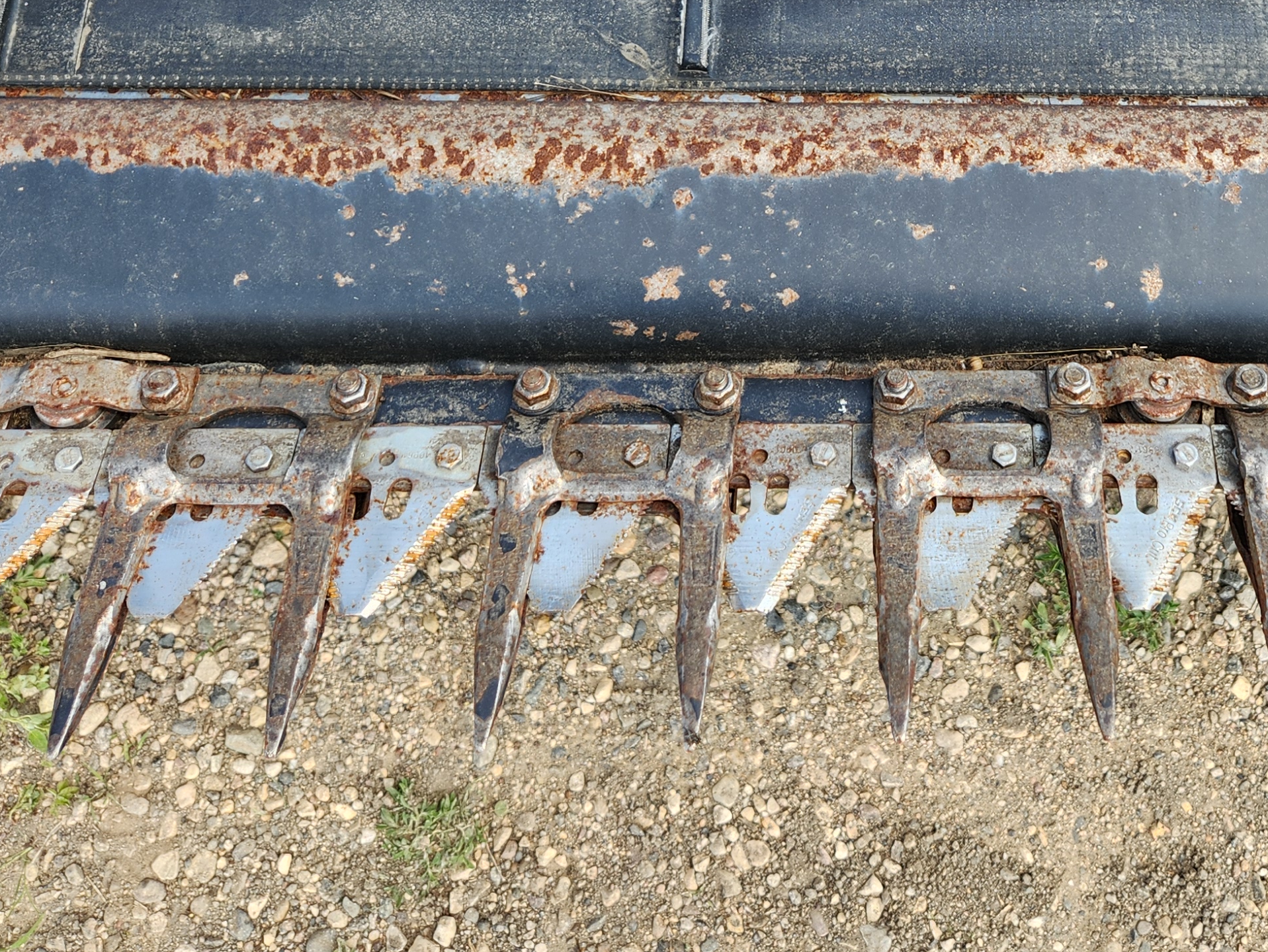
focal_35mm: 48
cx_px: 896
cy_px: -20
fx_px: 1758
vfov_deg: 28.3
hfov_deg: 38.9
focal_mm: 5.4
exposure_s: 1/189
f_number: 1.8
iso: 20
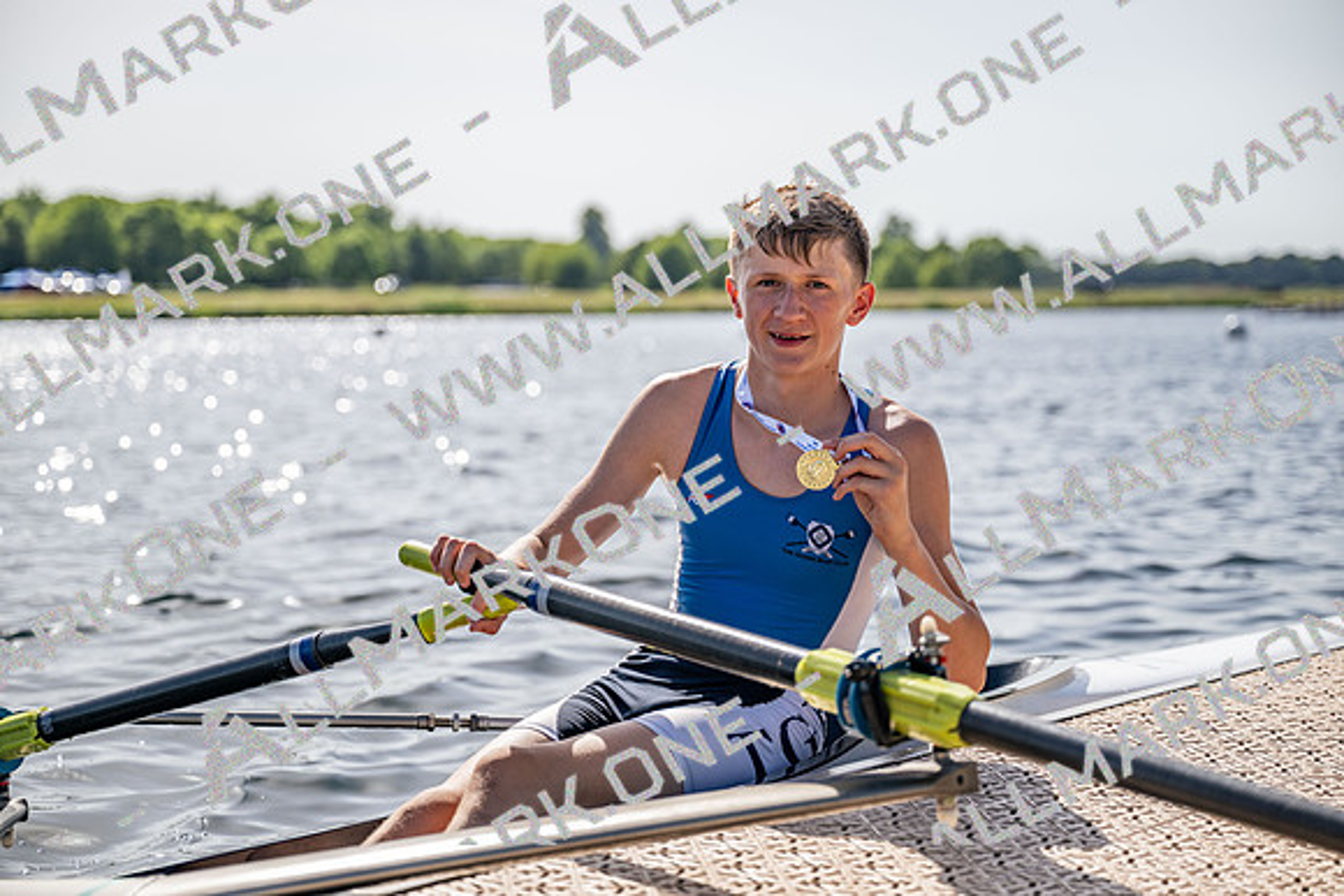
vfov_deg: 20.0
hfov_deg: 29.6
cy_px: 448
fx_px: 2539
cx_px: 672
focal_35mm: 68
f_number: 2.8
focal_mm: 68
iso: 64
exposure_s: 1/2500
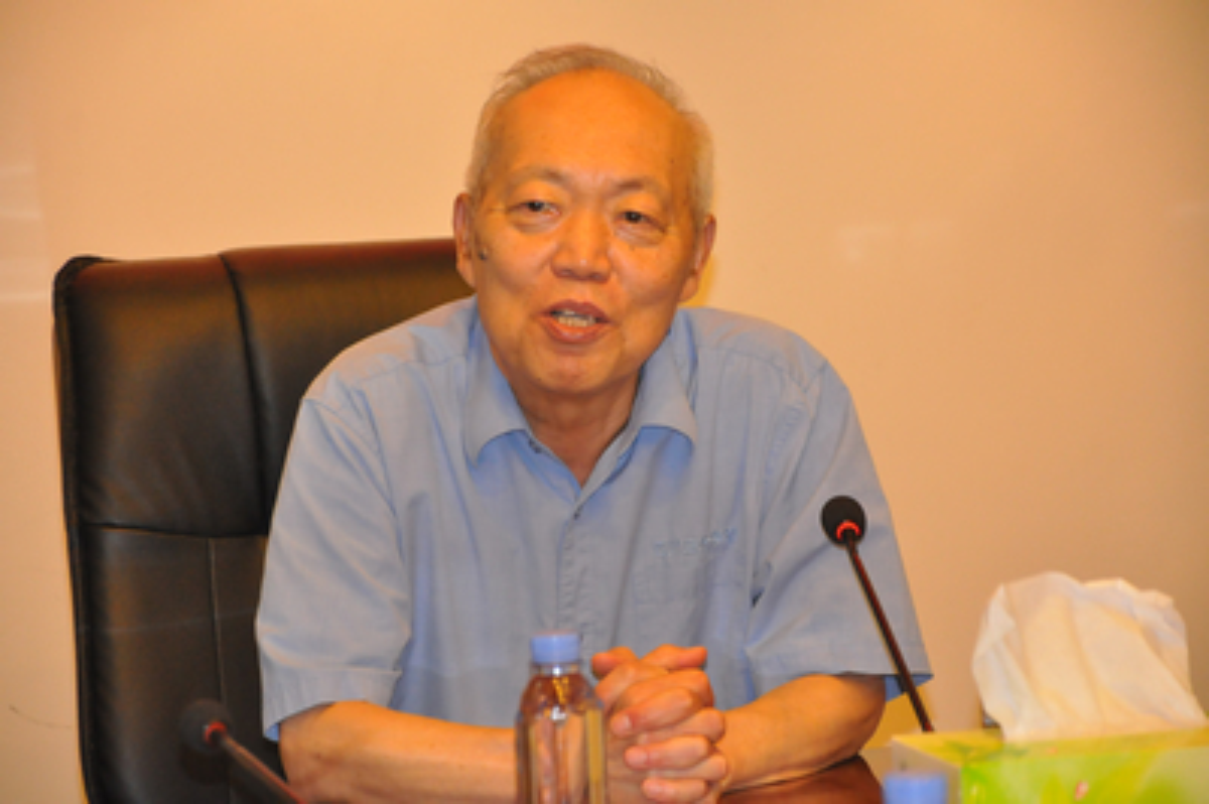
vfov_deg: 8.7
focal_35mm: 158
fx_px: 5285
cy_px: 402
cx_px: 604
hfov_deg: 13.1
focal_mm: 105
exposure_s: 1/60
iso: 2000
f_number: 5.6
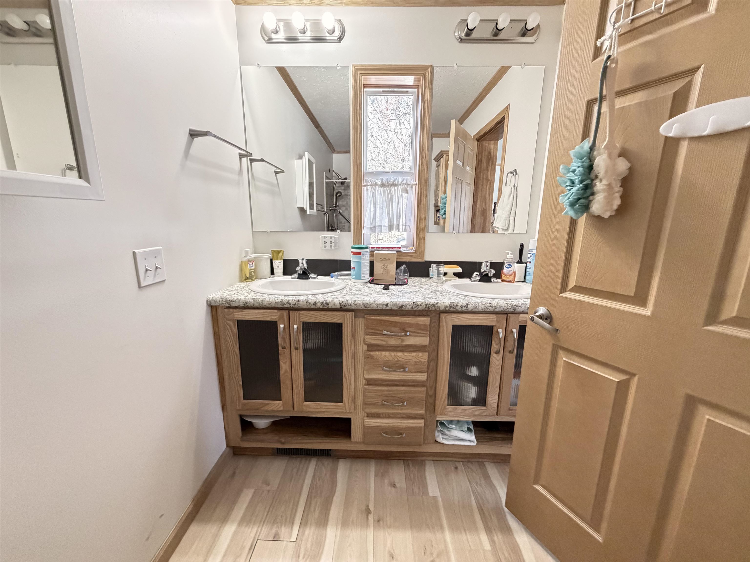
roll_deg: -0.7
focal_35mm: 14
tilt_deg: -11.0
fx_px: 303
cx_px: 375
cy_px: 281
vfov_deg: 85.7
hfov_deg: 102.1
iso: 640
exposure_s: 1/60
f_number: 2.2
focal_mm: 2.22
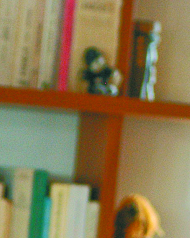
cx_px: 107
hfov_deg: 2.7
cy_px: 382
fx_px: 4102
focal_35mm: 583
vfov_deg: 3.3
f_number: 3.5
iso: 800
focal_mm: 80
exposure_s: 1/45
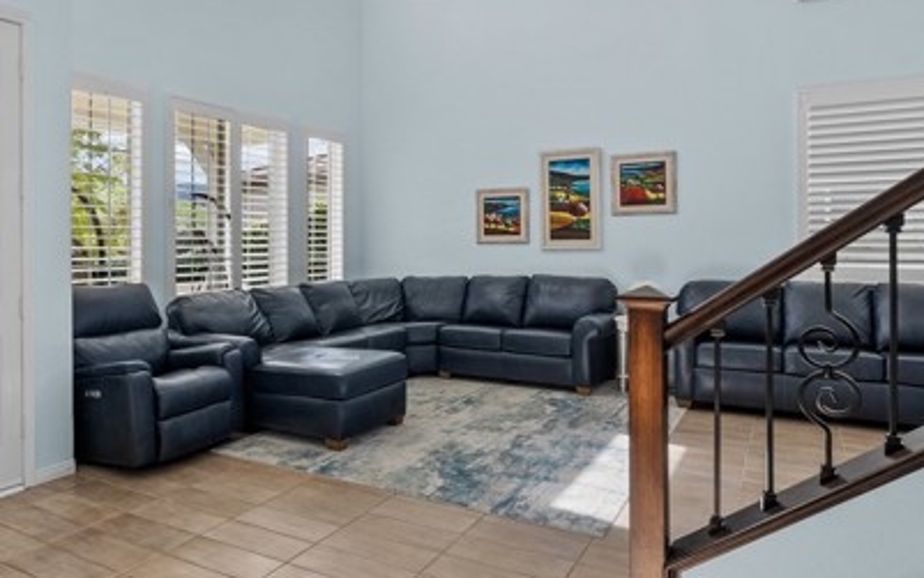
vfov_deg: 47.5
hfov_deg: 69.7
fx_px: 655
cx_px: 369
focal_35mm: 26
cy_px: 243
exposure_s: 1/60
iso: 2000
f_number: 8
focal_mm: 16
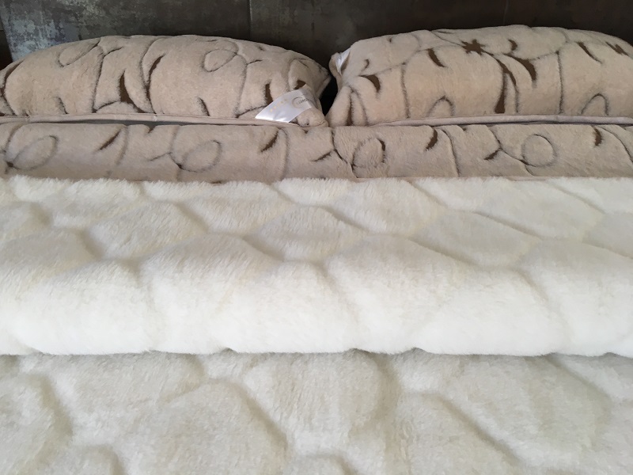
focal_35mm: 29
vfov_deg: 48.2
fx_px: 530
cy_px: 238
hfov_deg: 61.7
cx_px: 316
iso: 64
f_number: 2.2
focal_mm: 4.15
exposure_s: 1/33
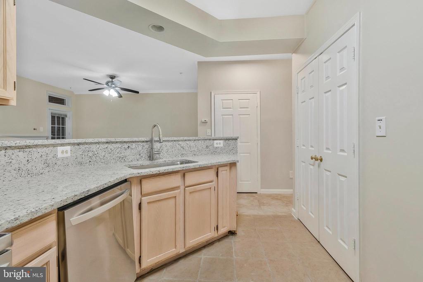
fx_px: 188
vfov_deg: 73.8
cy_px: 141
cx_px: 212
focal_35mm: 16
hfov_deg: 96.7
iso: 1250
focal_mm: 16
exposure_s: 1/30
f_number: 7.1
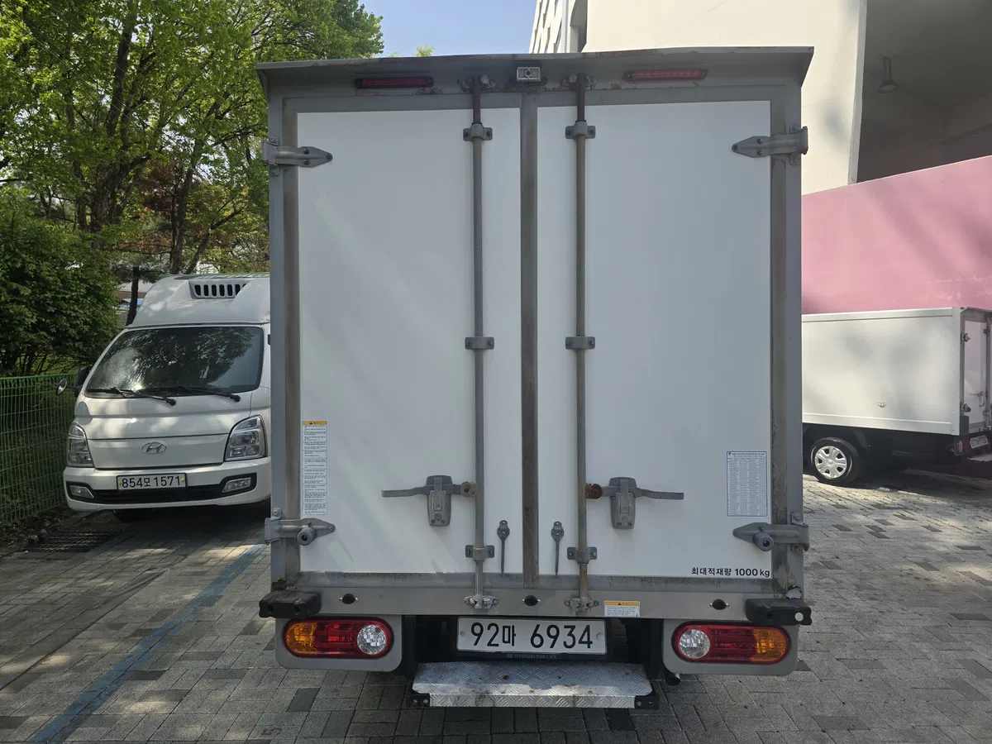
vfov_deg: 58.9
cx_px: 496
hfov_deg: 73.9
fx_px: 659
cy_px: 372
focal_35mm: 23
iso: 12
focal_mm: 6.3
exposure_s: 1/518
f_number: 1.7
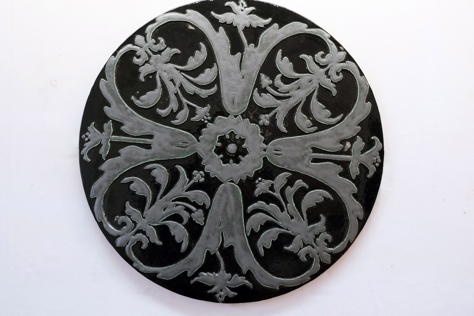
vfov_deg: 24.6
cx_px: 228
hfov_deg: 36.2
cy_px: 150
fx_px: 724
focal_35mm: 55
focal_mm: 32.9
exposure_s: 1/200
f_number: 3.6
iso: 2500
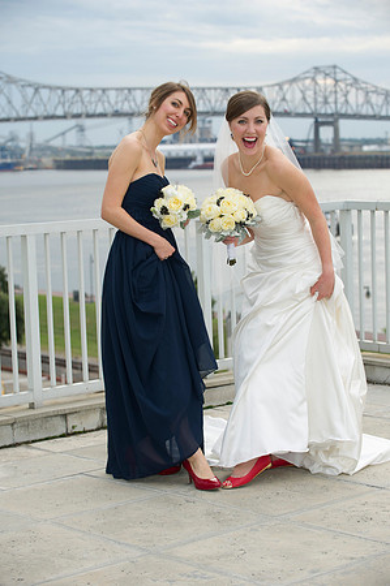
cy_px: 293
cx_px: 195
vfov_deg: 22.6
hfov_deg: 15.2
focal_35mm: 90
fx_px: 1466
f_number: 4.5
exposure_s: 1/200
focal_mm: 90
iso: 200
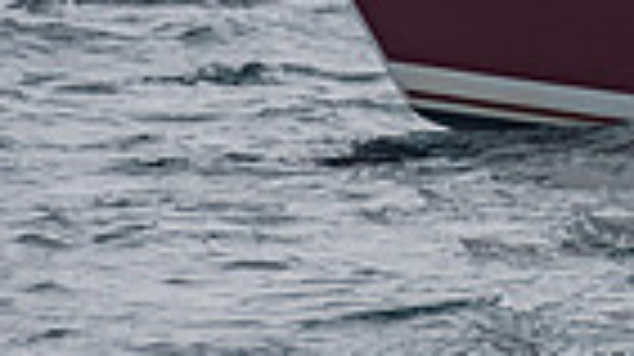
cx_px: 1101
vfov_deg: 1.3
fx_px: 15502
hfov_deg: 2.3
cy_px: -418
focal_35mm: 923
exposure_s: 1/1000
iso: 160
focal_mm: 190
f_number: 6.3
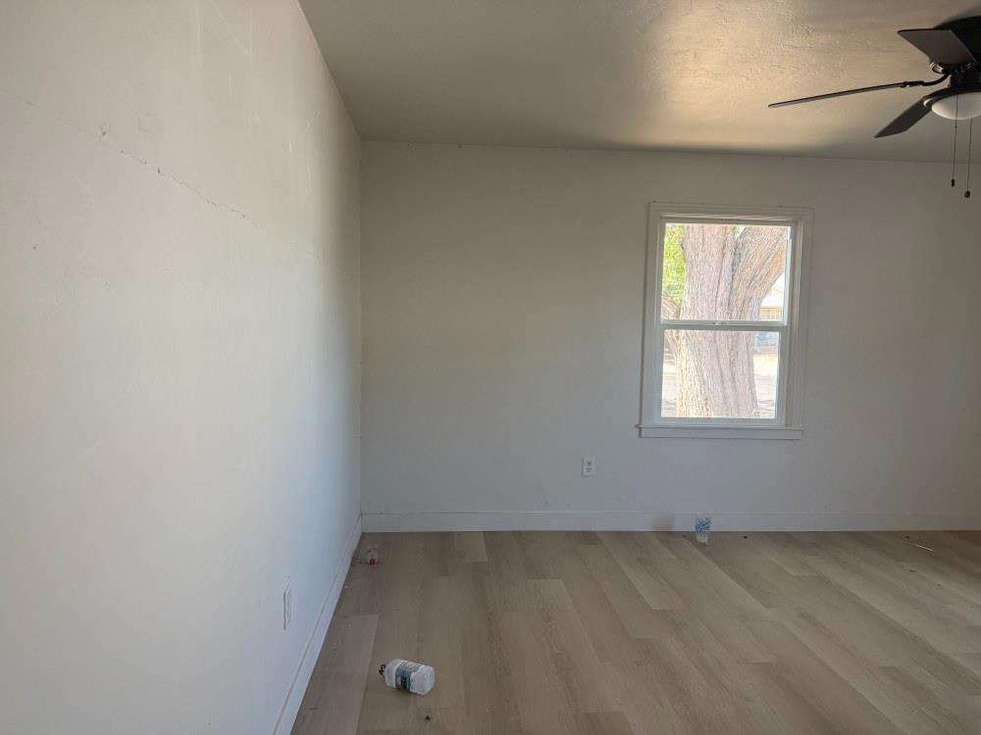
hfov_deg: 71.6
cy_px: 368
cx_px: 490
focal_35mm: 24
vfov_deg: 56.8
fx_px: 680
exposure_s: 1/121
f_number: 1.78
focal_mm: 6.76
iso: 160
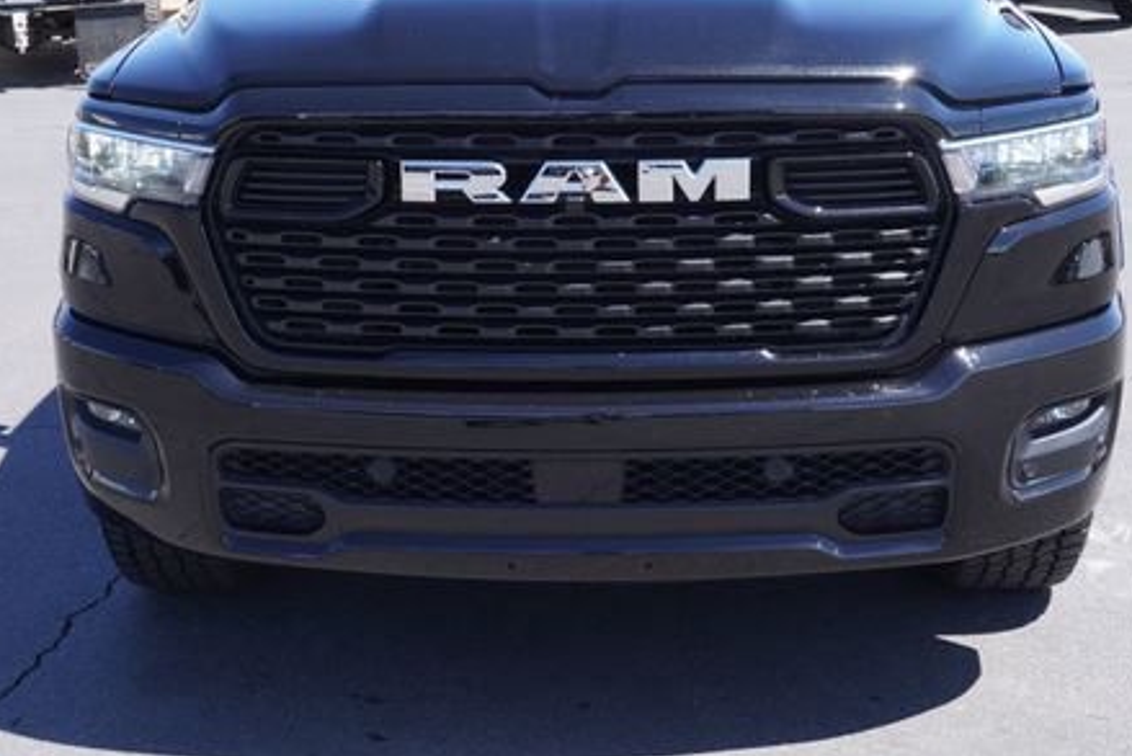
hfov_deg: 36.4
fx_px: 1721
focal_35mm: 55
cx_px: 570
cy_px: 237
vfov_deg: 24.6
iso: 100
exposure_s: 1/125
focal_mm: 25
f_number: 6.3
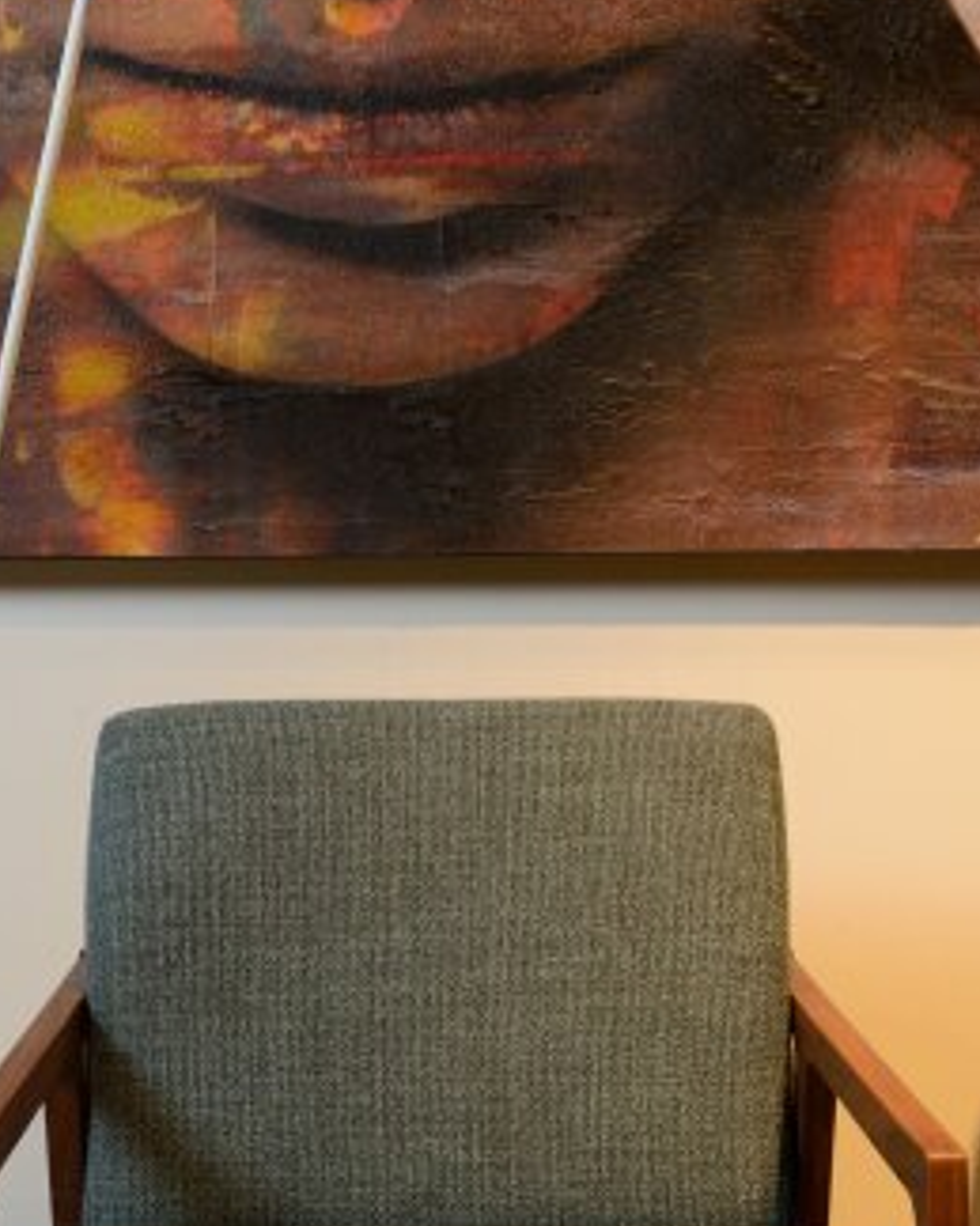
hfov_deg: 15.2
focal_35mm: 101
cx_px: 255
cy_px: 776
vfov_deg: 19.0
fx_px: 3664
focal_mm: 58
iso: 100
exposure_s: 1/8
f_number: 10
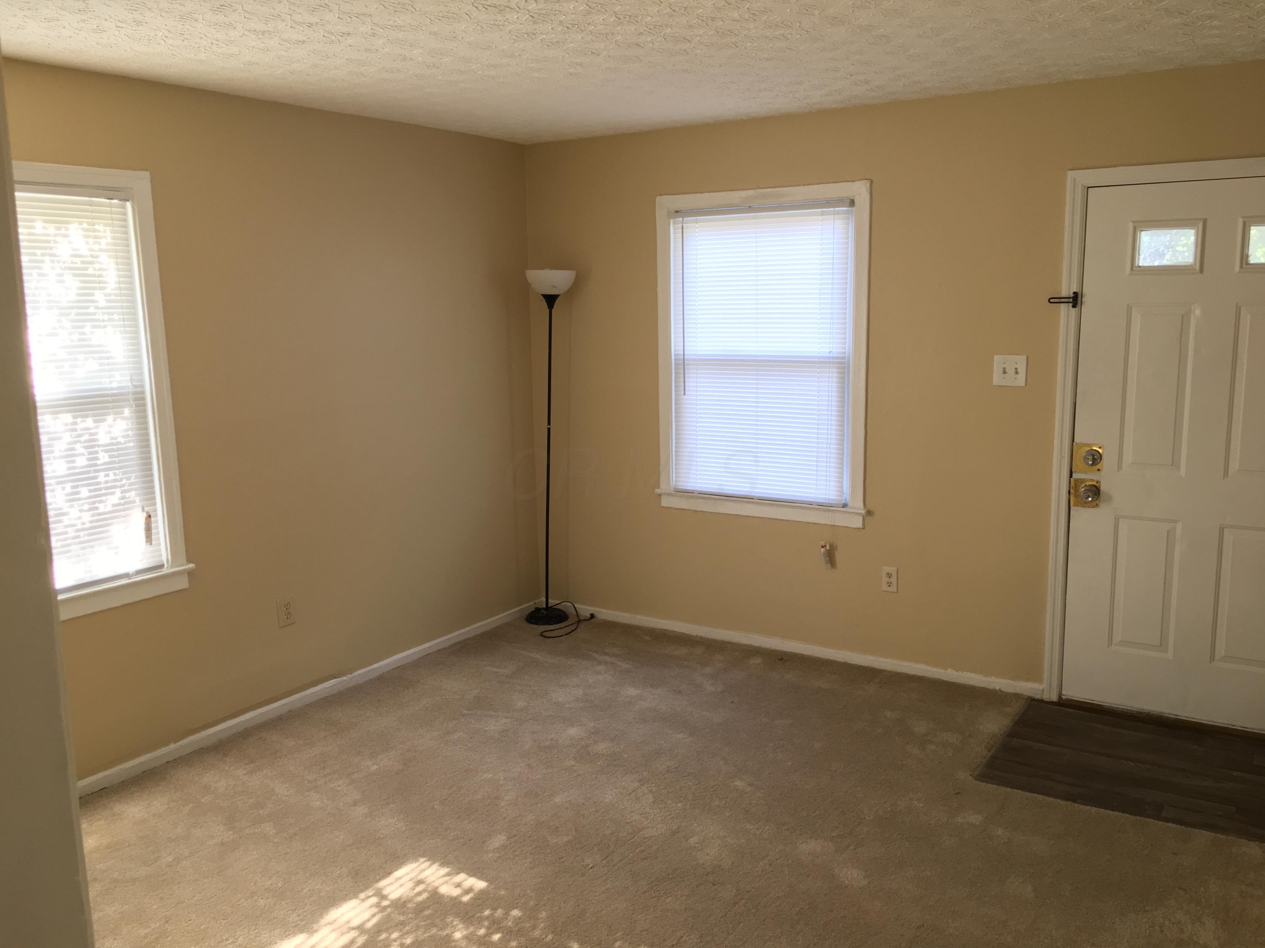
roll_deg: +1.4
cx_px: 632
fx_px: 1060
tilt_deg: -9.9
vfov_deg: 48.2
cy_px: 474
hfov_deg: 61.7
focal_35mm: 29
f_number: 2.2
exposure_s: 1/30
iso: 50
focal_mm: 4.15
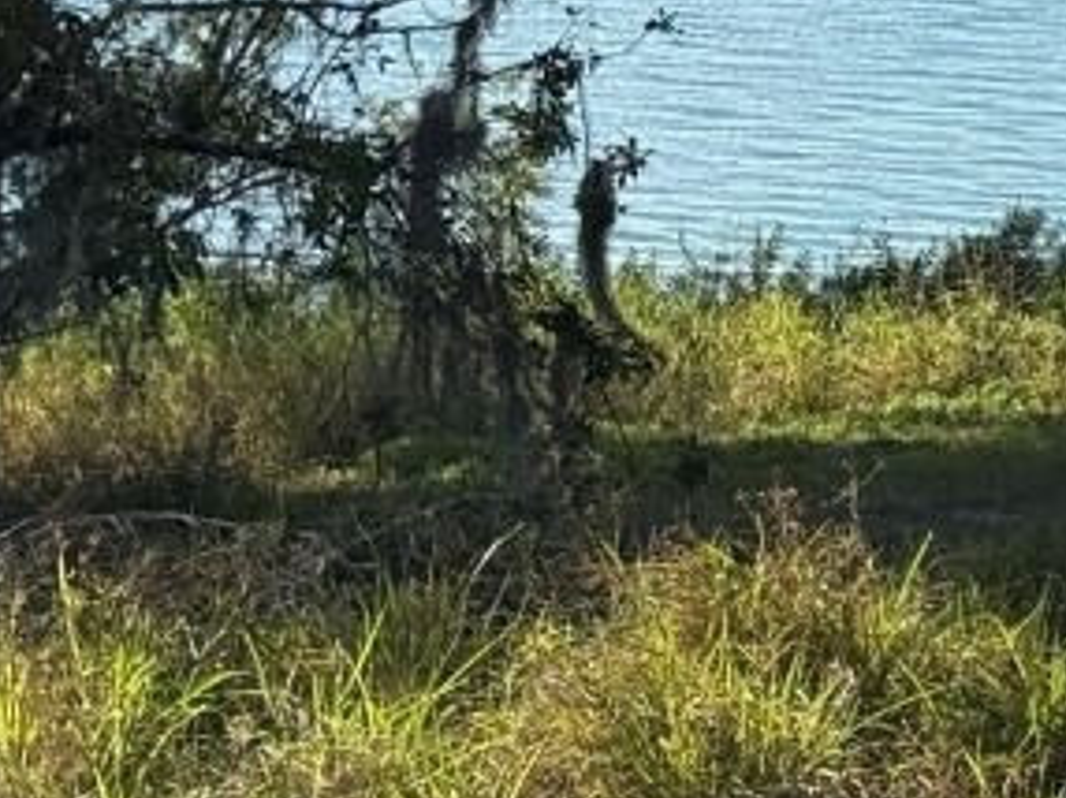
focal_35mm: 172
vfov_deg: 8.5
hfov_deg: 10.9
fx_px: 5292
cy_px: -142
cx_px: 1811
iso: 64
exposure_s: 1/3257
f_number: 1.78
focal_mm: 6.76
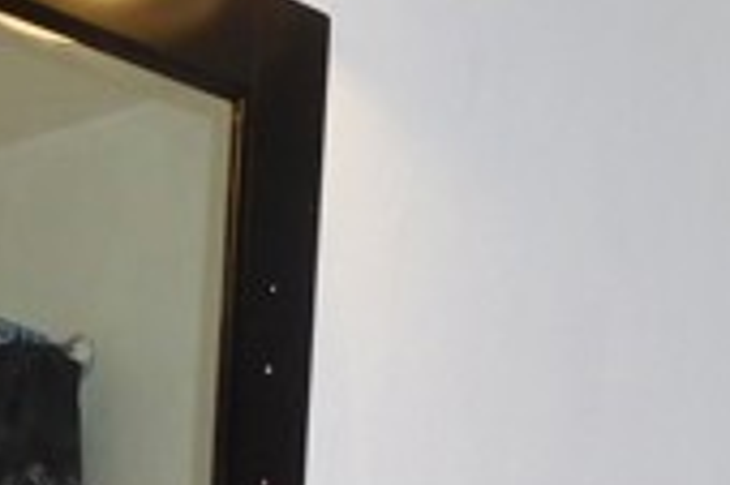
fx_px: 1985
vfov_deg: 12.4
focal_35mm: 98
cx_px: 172
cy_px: 957
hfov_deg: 20.7
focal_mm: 4.5
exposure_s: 1/30
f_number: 3.4
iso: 200
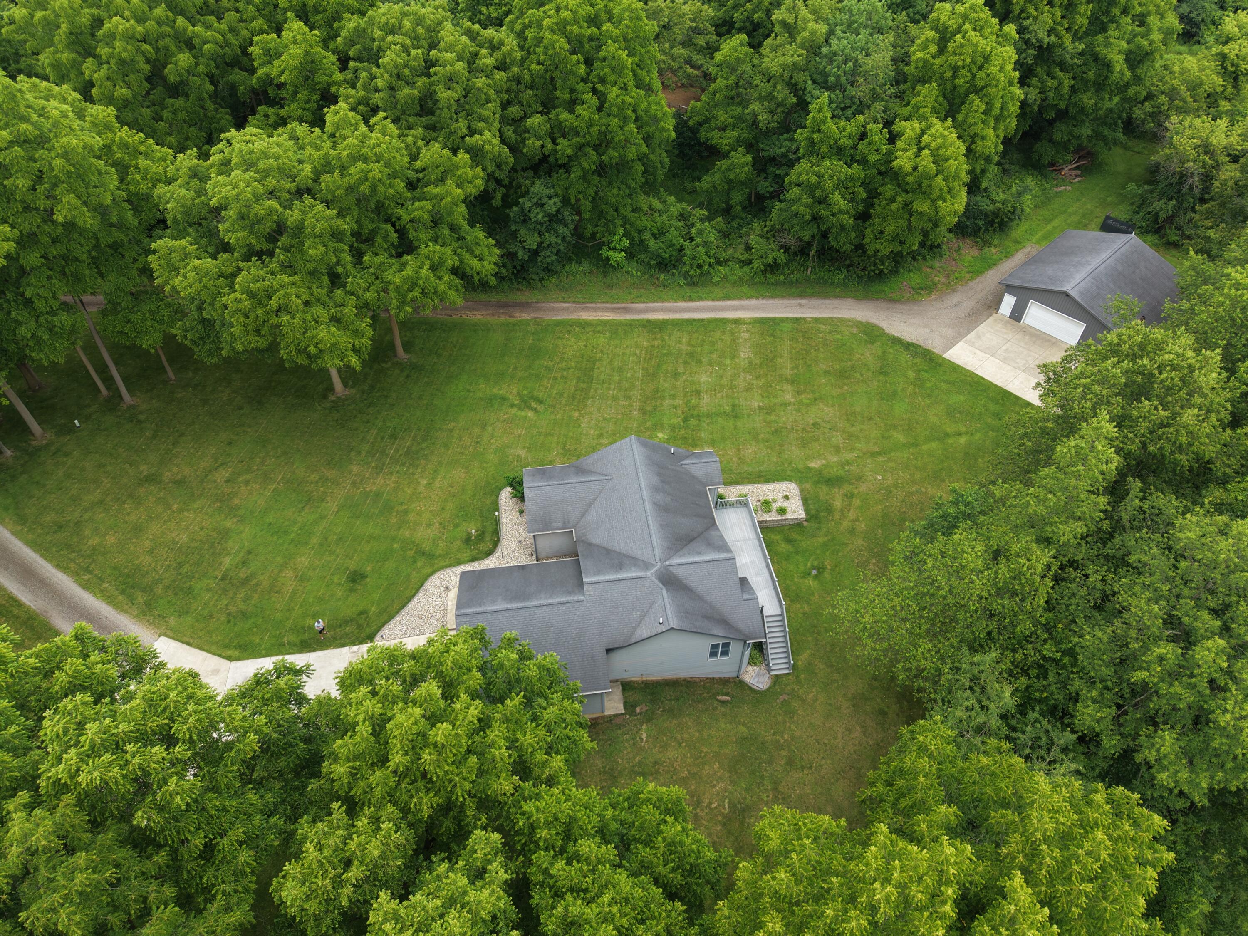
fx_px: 865
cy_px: 468
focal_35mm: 24
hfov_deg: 71.6
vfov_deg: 56.8
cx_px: 624
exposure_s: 1/640
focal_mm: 8.67
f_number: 1.8
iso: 100
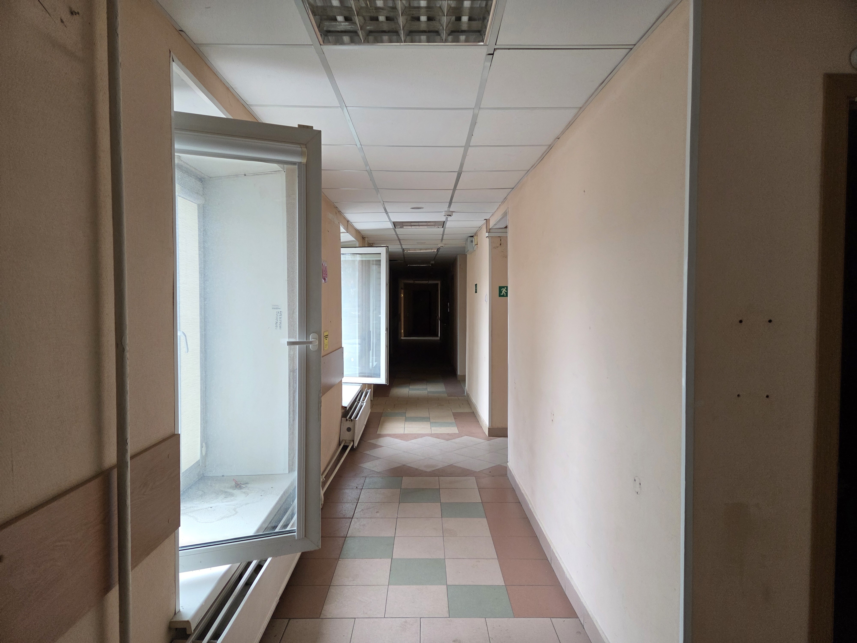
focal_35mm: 23
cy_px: 322
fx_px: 569
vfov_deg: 58.9
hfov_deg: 73.9
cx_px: 428
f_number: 1.8
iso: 160
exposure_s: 1/180
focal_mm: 5.4
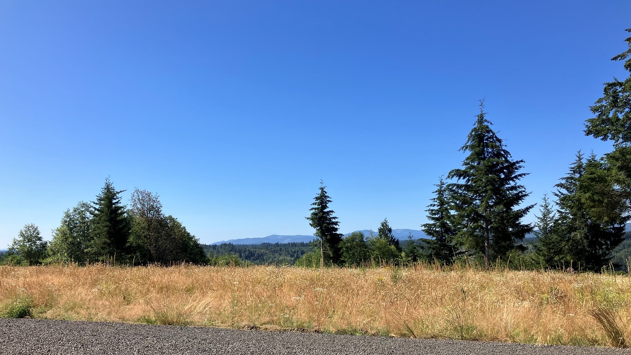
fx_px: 519
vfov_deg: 37.5
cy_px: 228
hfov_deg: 62.6
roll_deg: +0.2
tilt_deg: -0.8
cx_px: 312
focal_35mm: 31
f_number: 1.8
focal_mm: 3.99
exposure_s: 1/2024
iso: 32
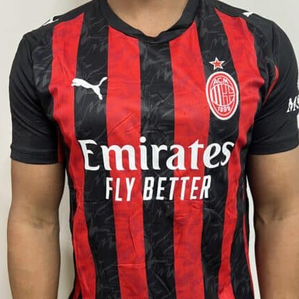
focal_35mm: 31
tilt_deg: -16.1
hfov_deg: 52.5
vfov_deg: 52.2
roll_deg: +0.0
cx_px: 148
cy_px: 178
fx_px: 303
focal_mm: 5.7
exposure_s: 1/40
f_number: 1.5
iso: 500
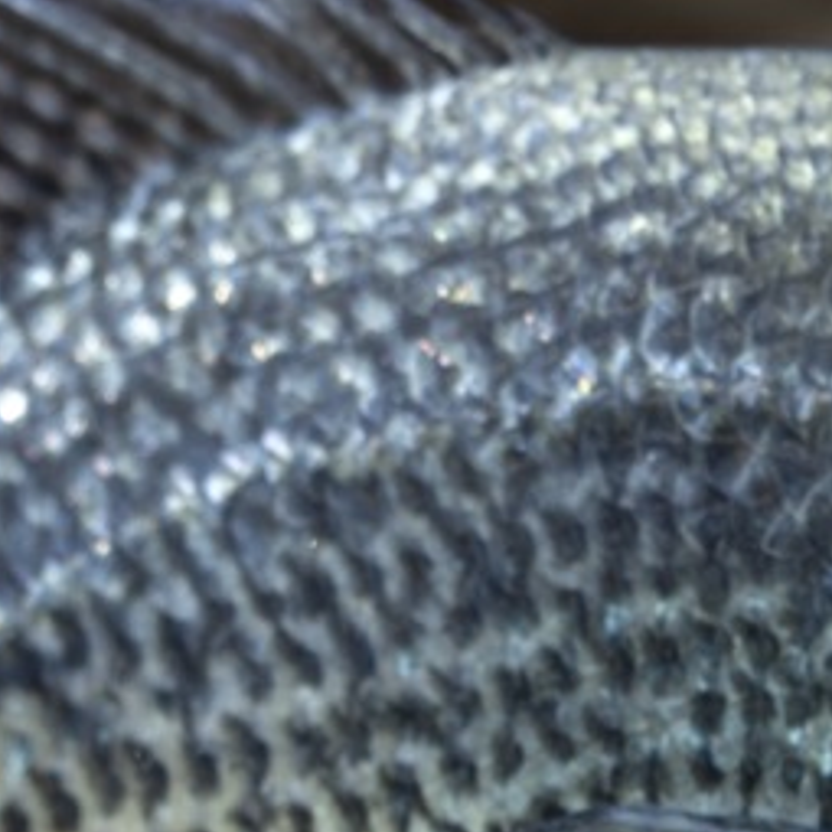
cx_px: 617
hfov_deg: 2.8
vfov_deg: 2.8
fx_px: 17267
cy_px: 840
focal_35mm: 635
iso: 100
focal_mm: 136
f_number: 3.5
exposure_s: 1/200
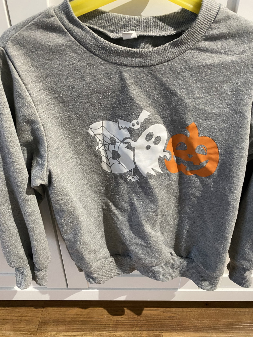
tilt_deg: -34.4
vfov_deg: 67.3
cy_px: 168
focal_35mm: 26
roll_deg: -2.6
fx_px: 253
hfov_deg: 53.1
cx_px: 126
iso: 400
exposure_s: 1/50
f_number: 1.8
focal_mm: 4.25
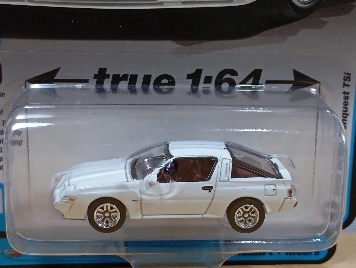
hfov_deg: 33.7
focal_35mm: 57
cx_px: 178
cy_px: 134
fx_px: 587
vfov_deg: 25.7
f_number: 1.8
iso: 245
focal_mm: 4.27
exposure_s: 1/50
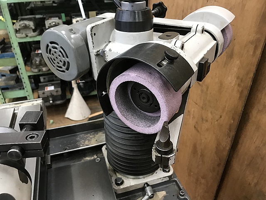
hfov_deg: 63.4
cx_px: 133
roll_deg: +1.0
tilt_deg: -32.0
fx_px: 215
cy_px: 100
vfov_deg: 49.7
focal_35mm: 28
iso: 50
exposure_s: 1/15
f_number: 1.8
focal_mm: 3.99
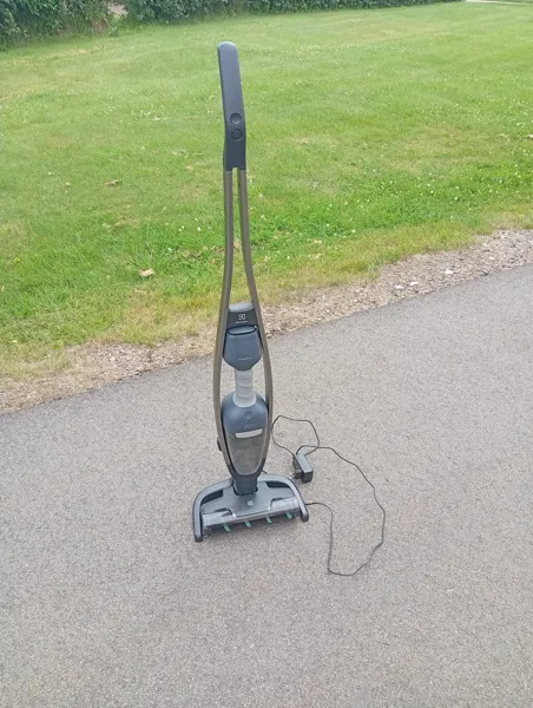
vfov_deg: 65.2
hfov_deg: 51.5
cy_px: 354
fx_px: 553
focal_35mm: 27
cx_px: 266
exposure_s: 1/152
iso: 51
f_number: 1.8
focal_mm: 3.98
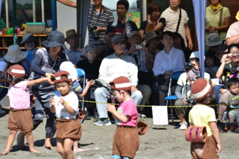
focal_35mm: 202
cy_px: 80
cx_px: 120
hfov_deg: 10.2
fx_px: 1345
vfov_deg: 6.8
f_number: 7.1
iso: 100
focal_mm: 135
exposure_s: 1/200
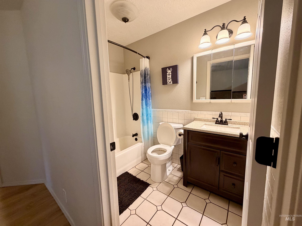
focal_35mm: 14
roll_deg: +2.9
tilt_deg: -6.5
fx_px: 122
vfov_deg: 85.7
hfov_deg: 102.1
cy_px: 113
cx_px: 151
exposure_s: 1/60
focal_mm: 2.22
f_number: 2.2
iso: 320
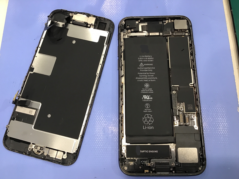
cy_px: 90
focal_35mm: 31
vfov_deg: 45.4
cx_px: 120
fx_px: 214
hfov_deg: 58.4
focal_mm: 3.3
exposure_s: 1/30
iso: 64
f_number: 2.4
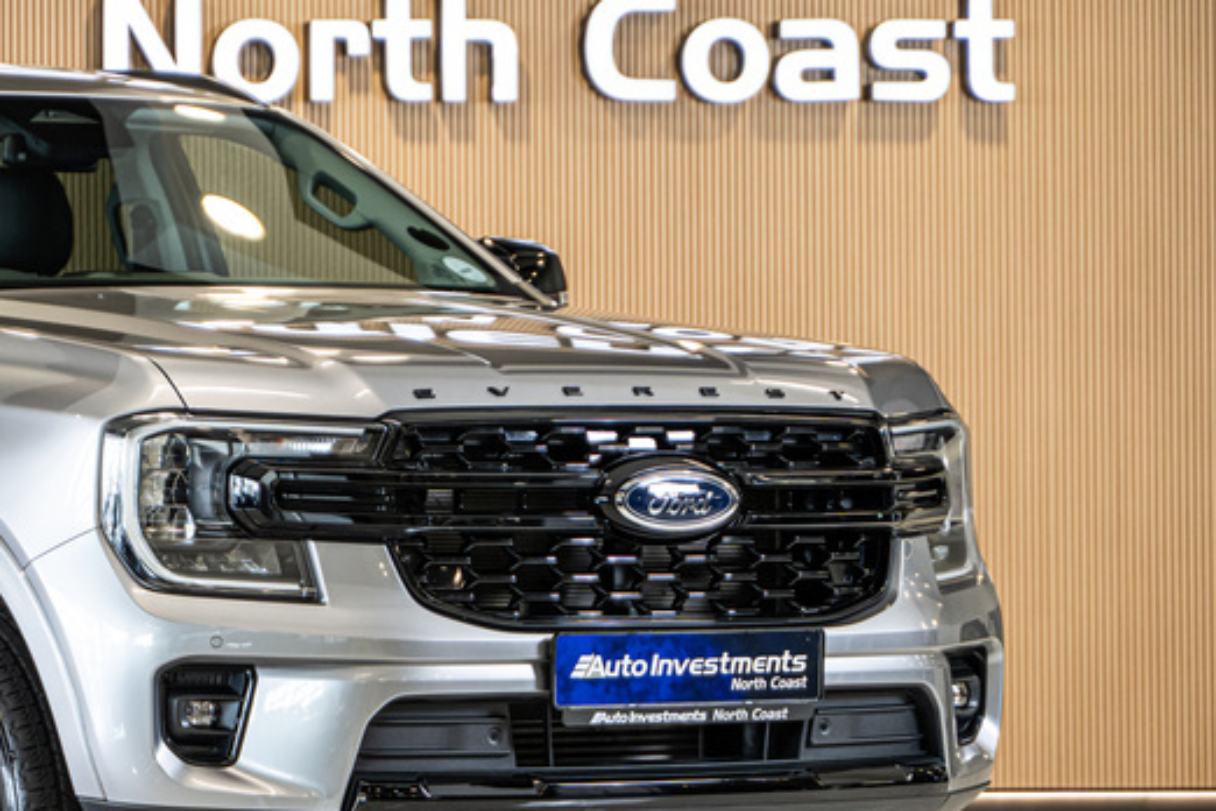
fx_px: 4965
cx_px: 157
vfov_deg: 9.3
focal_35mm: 147
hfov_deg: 13.9
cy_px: 585
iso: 640
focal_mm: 75
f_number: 2.8
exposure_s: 1/160
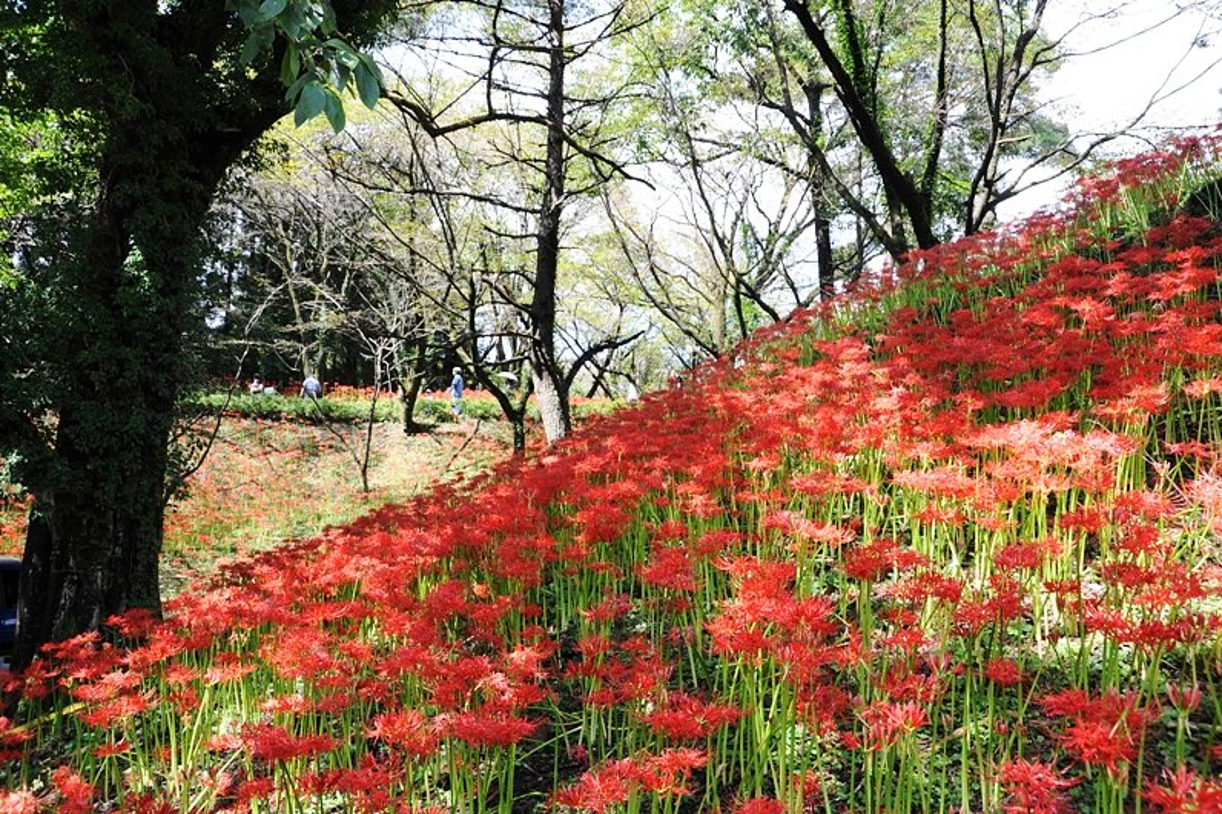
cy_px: 407
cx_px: 611
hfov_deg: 58.7
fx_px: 1086
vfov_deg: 41.1
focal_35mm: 32
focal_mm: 32
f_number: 13
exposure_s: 1/60
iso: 400
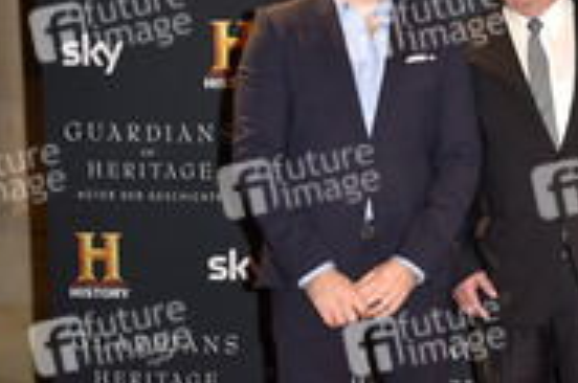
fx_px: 1218
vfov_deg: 17.8
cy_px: 261
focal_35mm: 76
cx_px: 655
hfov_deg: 24.7
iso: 640
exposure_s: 1/125
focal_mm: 31
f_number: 5.6
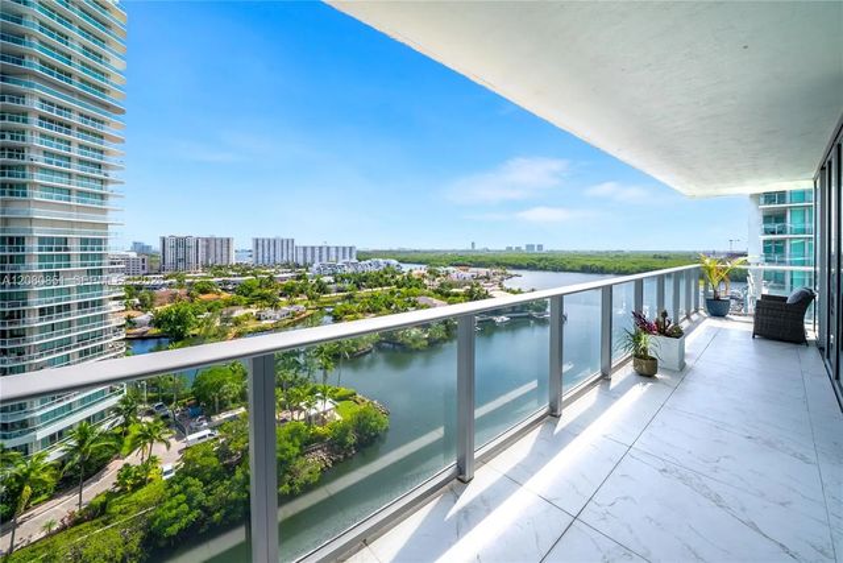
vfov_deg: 90.0
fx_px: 281
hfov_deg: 112.6
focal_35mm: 12
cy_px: 282
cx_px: 422
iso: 400
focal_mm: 12
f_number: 8
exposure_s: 1/640
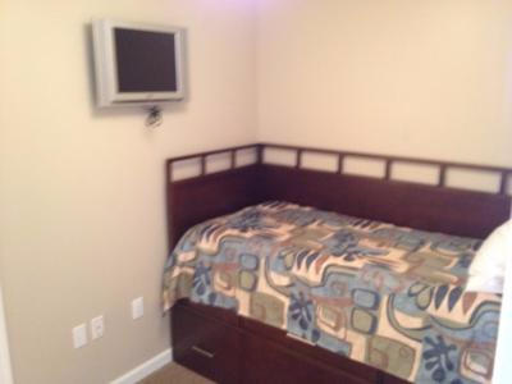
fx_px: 518
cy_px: 192
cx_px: 256
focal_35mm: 35
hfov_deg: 52.6
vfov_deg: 40.7
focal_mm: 4.28
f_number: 2.4
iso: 400
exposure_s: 1/15
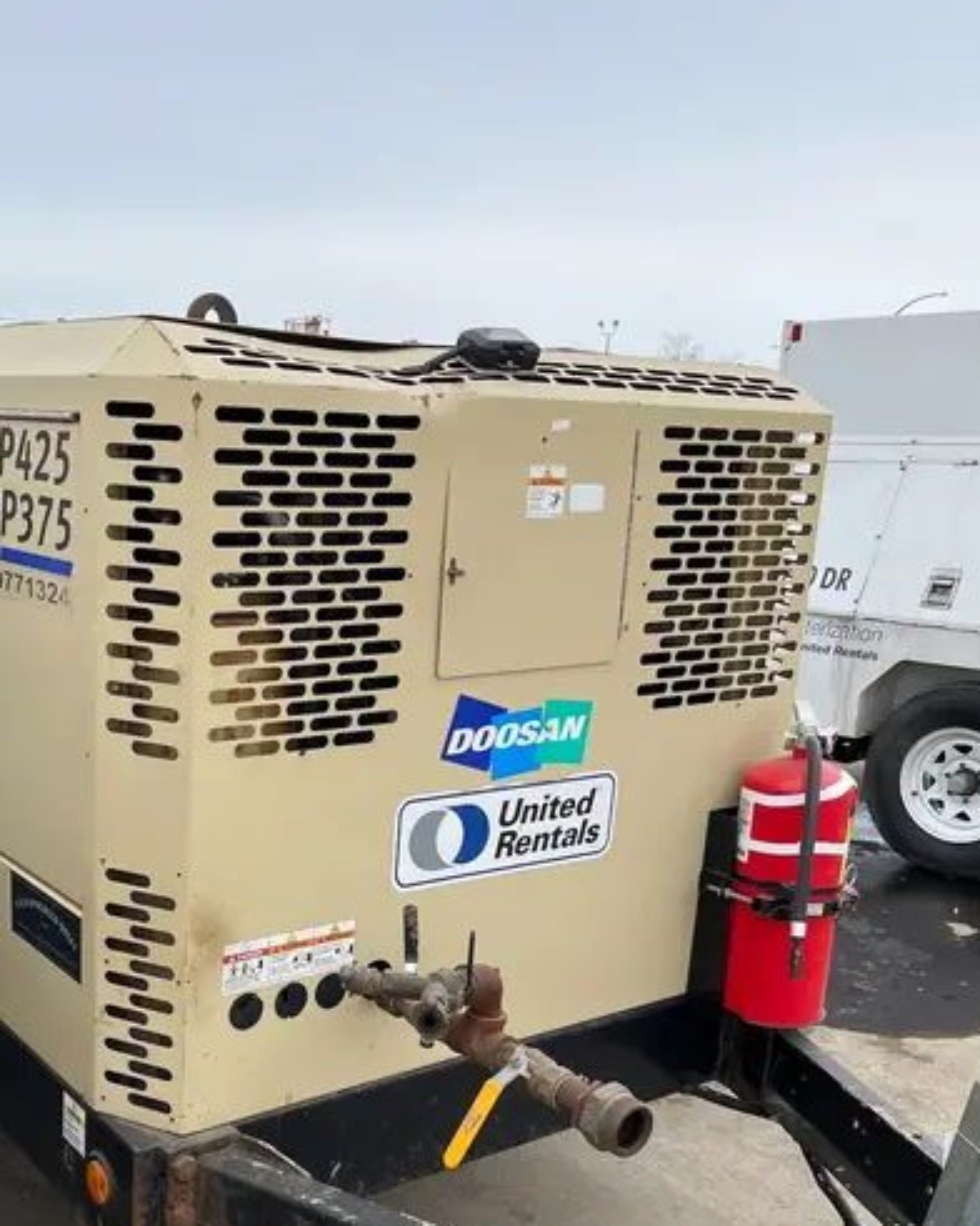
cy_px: 817
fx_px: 1378
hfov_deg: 38.7
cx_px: 325
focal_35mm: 38
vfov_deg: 47.2
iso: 50
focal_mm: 5.1
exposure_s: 1/1225
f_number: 1.6
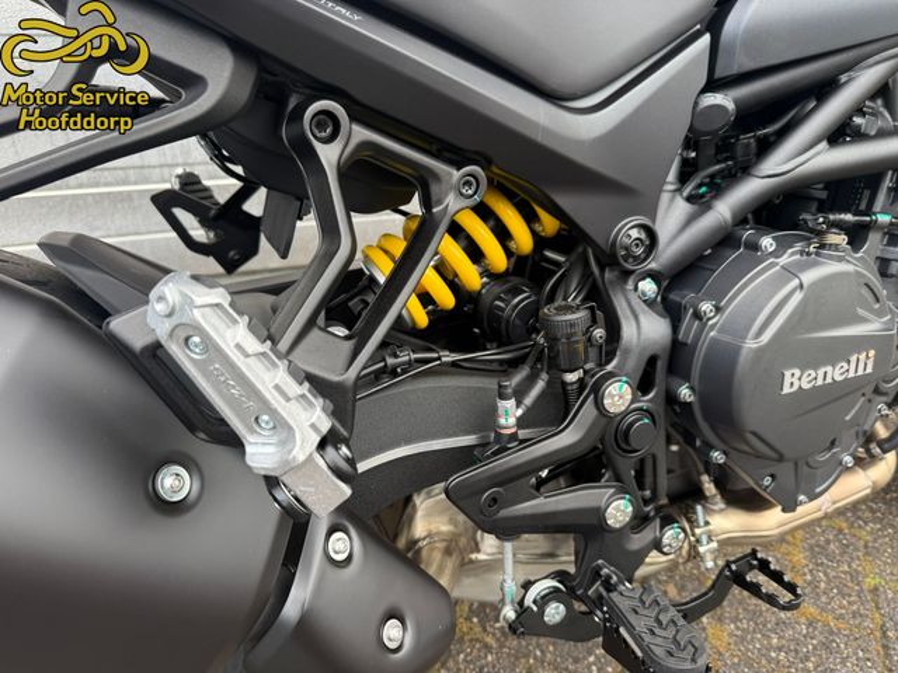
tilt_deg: -28.5
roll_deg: -2.9
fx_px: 623
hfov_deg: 71.6
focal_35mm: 24
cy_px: 336
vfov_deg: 56.8
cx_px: 449
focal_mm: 6.76
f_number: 1.78
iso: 125
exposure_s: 1/243
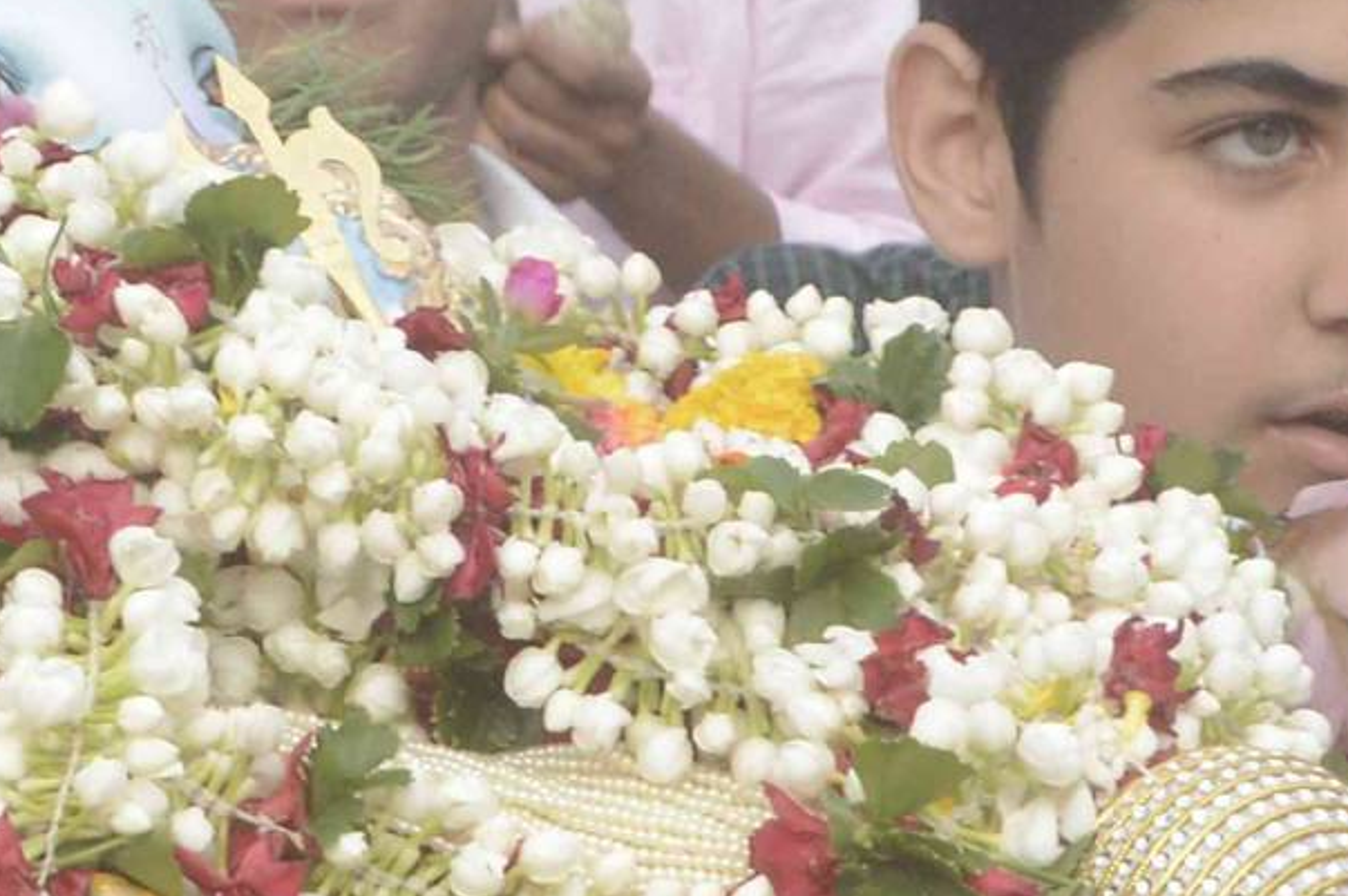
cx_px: 961
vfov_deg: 6.8
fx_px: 7520
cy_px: 941
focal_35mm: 201
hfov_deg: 10.2
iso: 400
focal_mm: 28
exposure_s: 1/160
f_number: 8
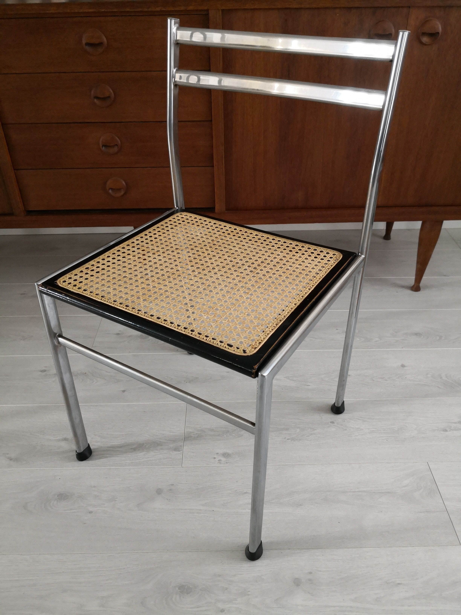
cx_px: 230
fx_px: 479
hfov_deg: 51.4
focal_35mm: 27
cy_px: 308
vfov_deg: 65.3
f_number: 1.6
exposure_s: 1/60
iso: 200
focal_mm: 3.95
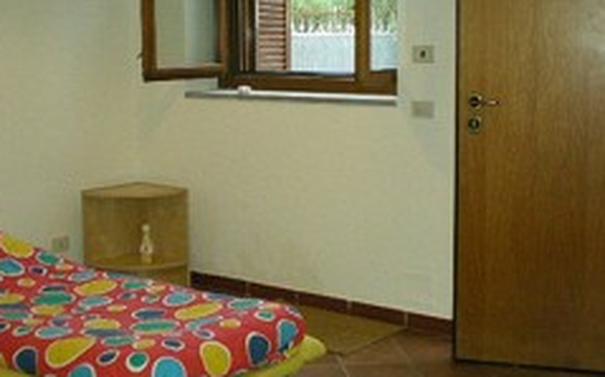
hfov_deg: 34.5
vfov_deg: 21.9
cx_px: 263
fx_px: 972
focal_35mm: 59
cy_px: 161
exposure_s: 1/30
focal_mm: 6.3
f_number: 3.1
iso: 206
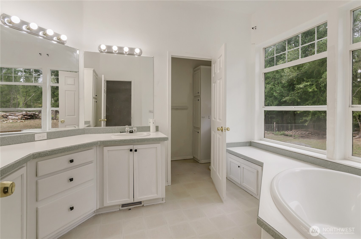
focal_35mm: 15
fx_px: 150
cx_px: 180
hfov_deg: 100.5
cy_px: 120
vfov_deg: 77.1
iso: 160
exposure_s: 1/20
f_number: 9
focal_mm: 10
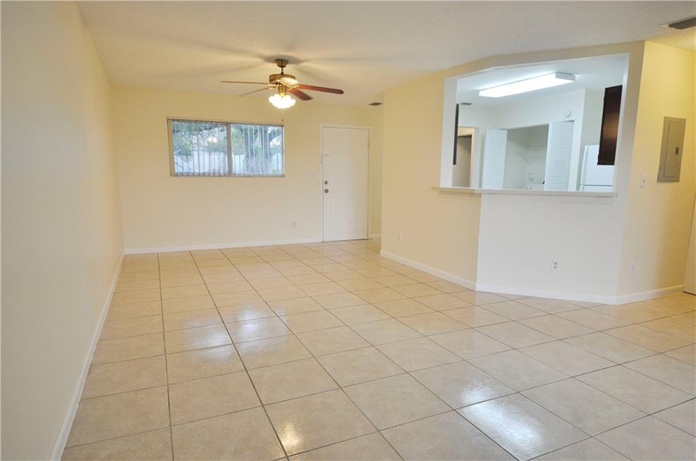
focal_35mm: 21
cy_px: 230
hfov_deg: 81.3
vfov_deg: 59.3
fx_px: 405
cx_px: 348
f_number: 4
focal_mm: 14
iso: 400
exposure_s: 1/60
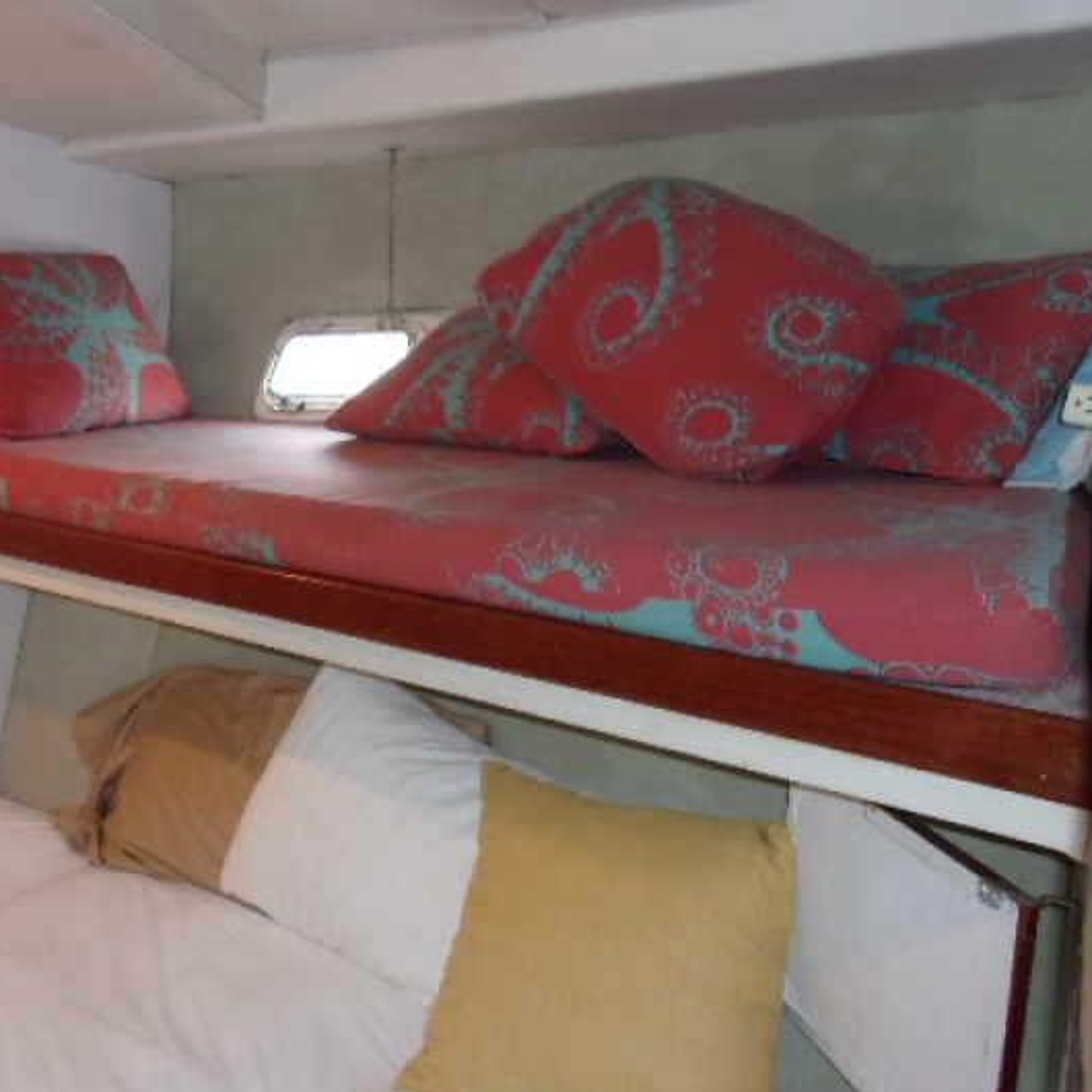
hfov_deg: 45.3
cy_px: 585
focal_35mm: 36
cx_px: 356
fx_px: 1285
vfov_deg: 46.0
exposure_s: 1/34
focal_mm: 4.9
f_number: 3
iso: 200
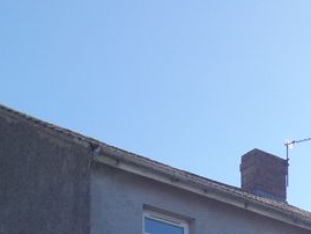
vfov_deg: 16.4
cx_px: 291
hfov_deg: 24.7
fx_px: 683
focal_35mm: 76
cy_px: 416
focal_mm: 3.6
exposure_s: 1/800
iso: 80
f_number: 2.8
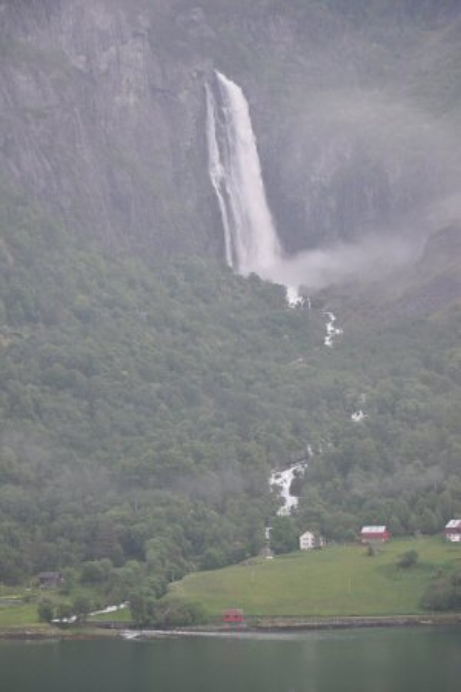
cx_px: 230
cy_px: 346
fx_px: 2161
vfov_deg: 18.2
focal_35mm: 112
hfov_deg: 12.2
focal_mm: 75
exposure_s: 1/125
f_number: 4.8
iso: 360
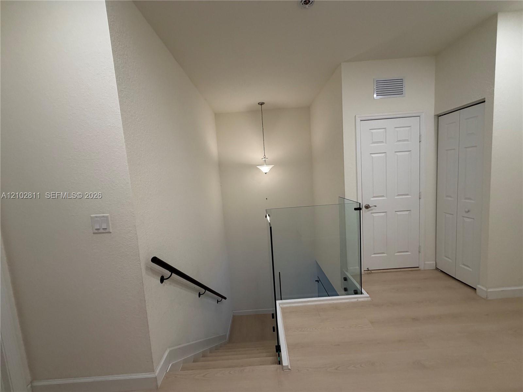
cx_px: 262
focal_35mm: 14
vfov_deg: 85.7
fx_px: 212
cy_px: 196
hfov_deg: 102.1
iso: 250
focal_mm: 2.22
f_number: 2.2
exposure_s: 1/120
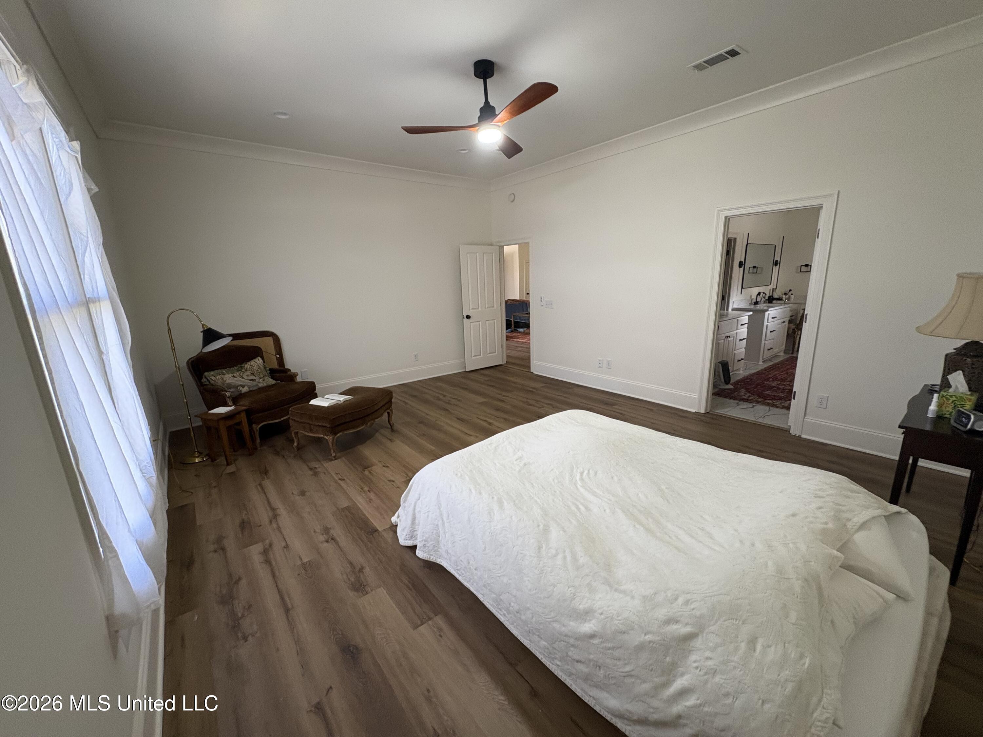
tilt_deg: -12.9
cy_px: 368
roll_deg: +2.5
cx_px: 492
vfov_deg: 85.7
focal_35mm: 14
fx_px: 398
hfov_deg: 102.1
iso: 250
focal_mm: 2.22
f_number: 2.2
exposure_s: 1/60
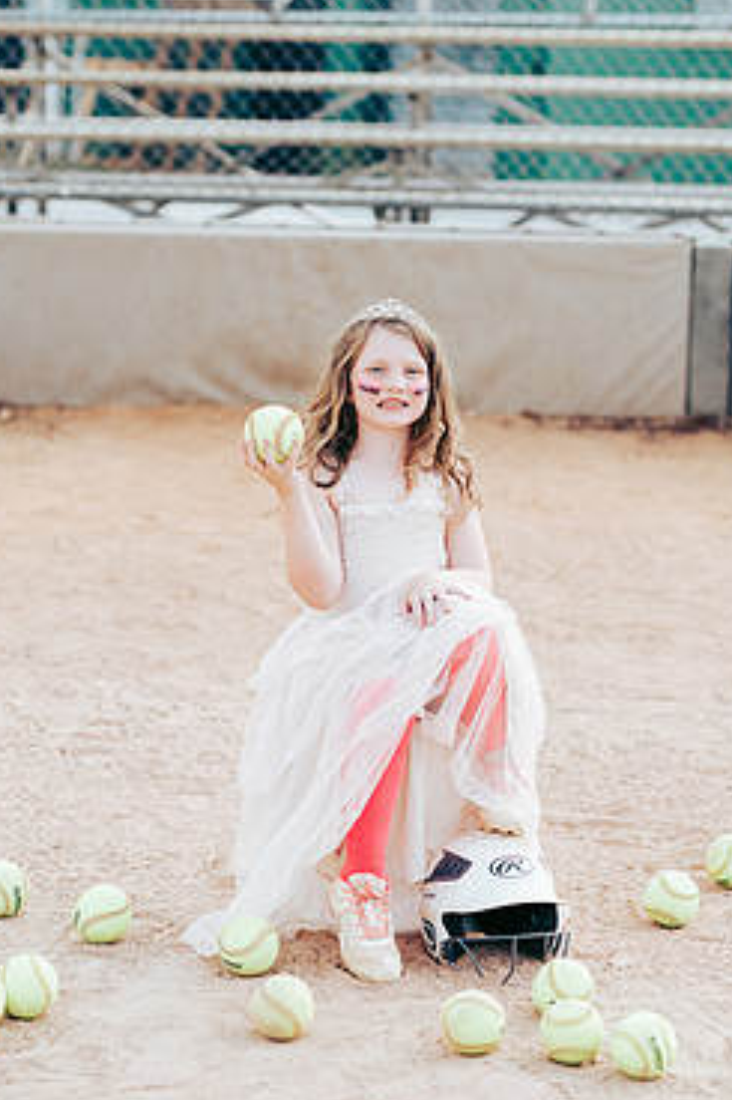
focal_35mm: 104
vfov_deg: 19.6
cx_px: 382
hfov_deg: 13.2
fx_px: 3175
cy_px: 490
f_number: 2.8
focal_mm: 85
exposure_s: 1/500
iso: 160
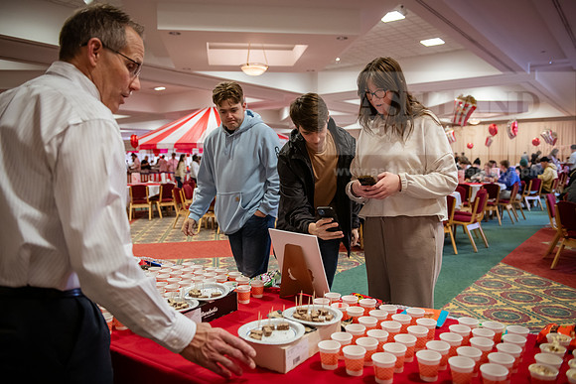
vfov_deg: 45.0
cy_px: 192
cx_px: 288
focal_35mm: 29
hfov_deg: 63.6
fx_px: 464
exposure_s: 1/200
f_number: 3.2
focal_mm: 29
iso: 2000
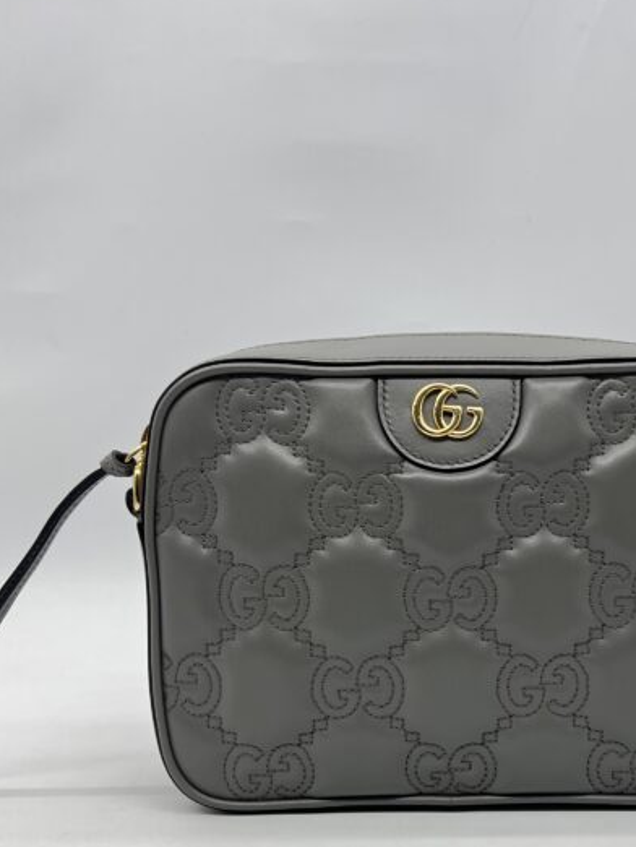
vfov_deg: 37.0
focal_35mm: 51
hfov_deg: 28.2
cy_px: 573
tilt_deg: -9.9
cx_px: 461
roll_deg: +0.7
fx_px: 1248
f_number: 1.5
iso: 32
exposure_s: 1/138
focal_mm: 5.7
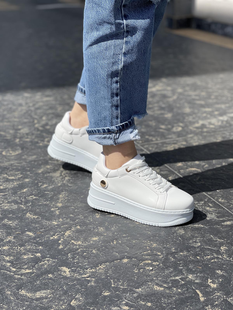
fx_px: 574
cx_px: 116
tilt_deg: -19.2
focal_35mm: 64
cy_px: 155
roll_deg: +0.9
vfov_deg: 30.3
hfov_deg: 22.9
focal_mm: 7.5
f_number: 2.2
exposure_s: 1/2950
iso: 32
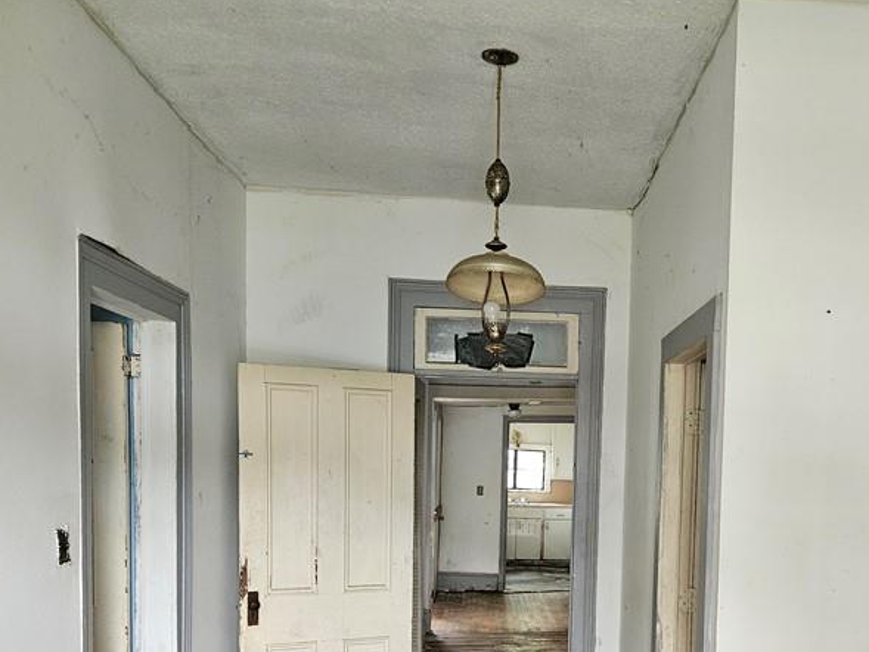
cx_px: 602
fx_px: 1004
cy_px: 546
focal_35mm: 40
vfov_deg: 34.6
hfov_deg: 45.8
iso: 640
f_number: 1.8
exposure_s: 1/120
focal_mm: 5.4
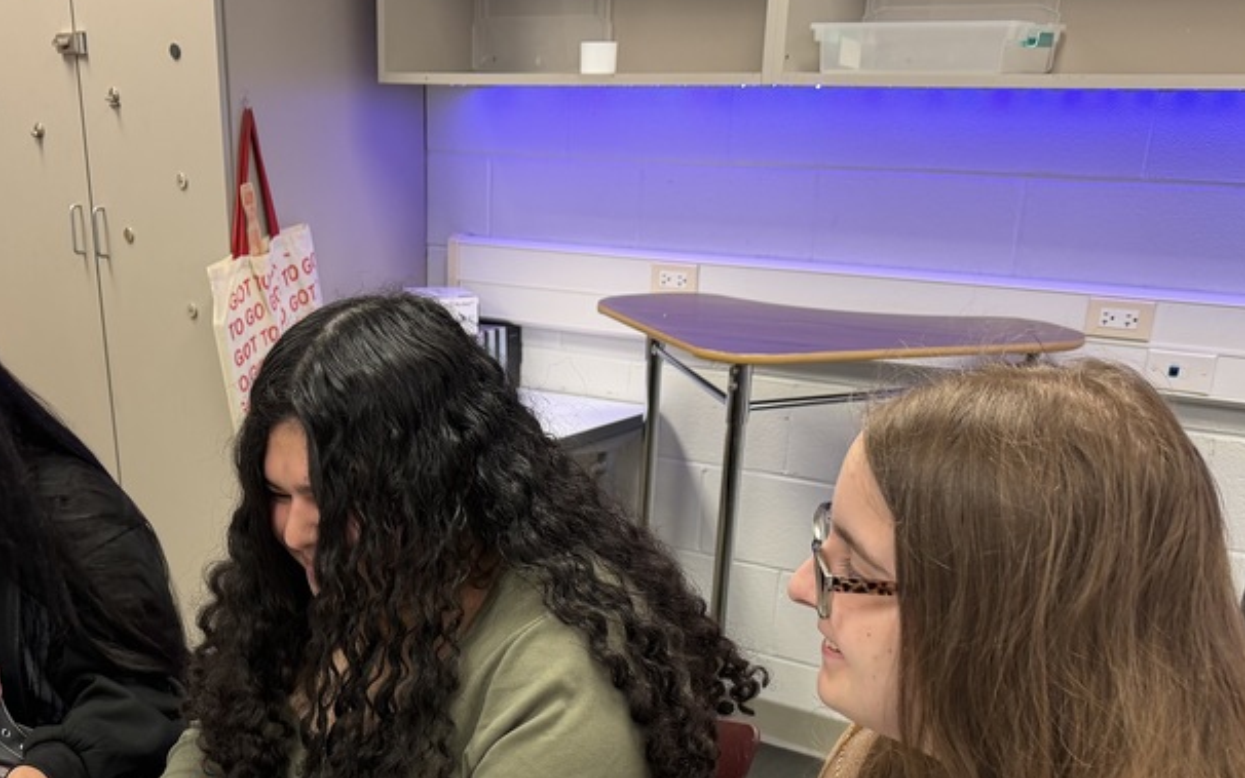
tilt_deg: -25.5
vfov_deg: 28.3
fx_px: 1459
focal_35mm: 43
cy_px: 757
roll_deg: +0.5
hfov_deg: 45.7
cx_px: 450
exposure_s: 1/60
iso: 125
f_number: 1.78
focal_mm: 6.76
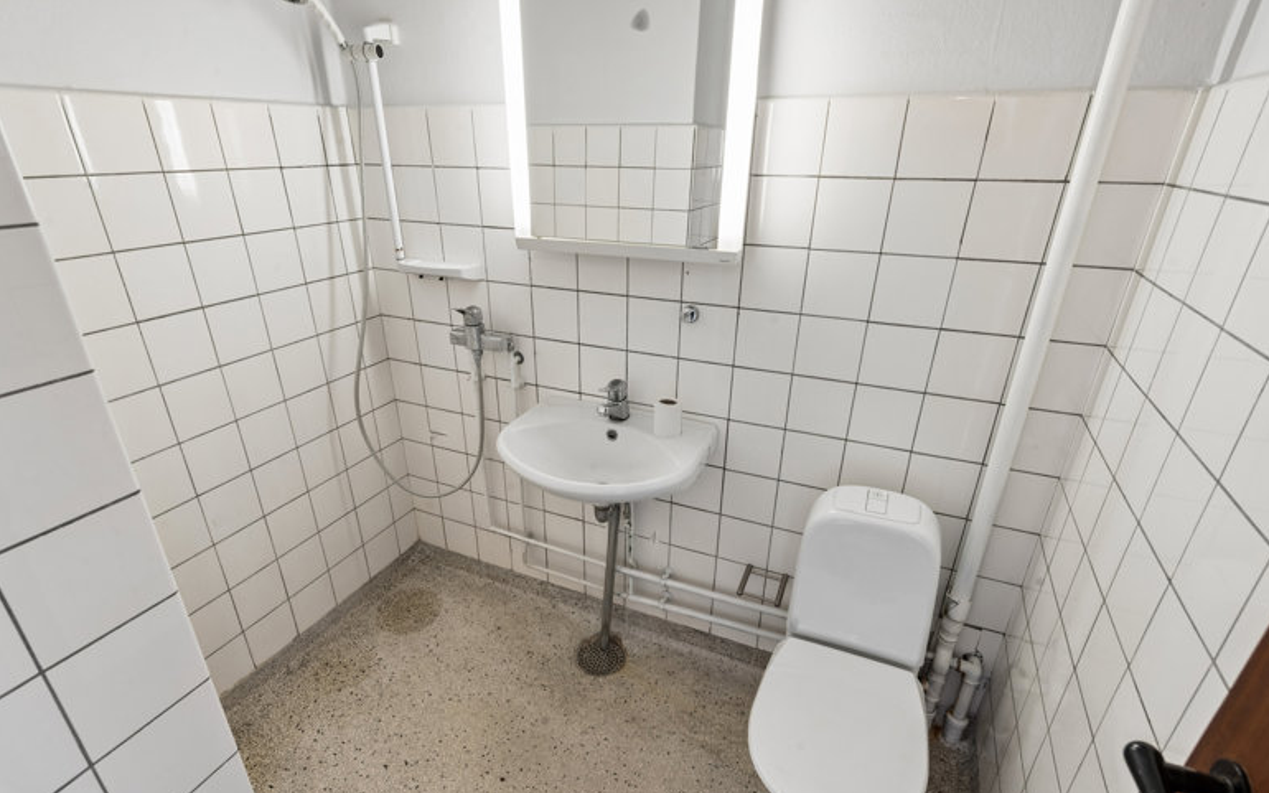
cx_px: 616
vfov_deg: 64.8
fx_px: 622
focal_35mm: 18
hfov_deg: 91.1
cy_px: 438
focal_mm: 17
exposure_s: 1/4
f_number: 10
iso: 200
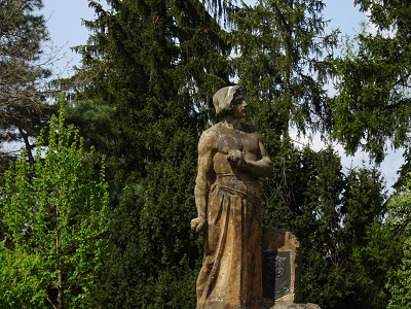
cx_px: 206
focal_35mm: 146
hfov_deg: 13.5
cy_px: 154
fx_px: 1733
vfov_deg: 10.2
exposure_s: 1/320
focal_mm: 24.99
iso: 80
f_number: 5.6
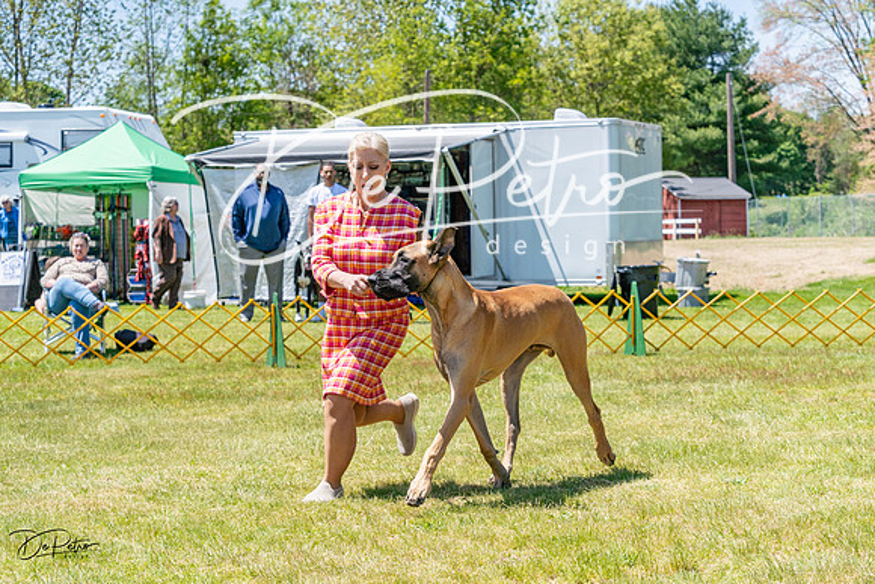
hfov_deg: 28.8
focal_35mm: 70
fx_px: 1702
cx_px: 438
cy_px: 292
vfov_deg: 19.5
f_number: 6.3
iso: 400
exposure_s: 1/2500
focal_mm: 70
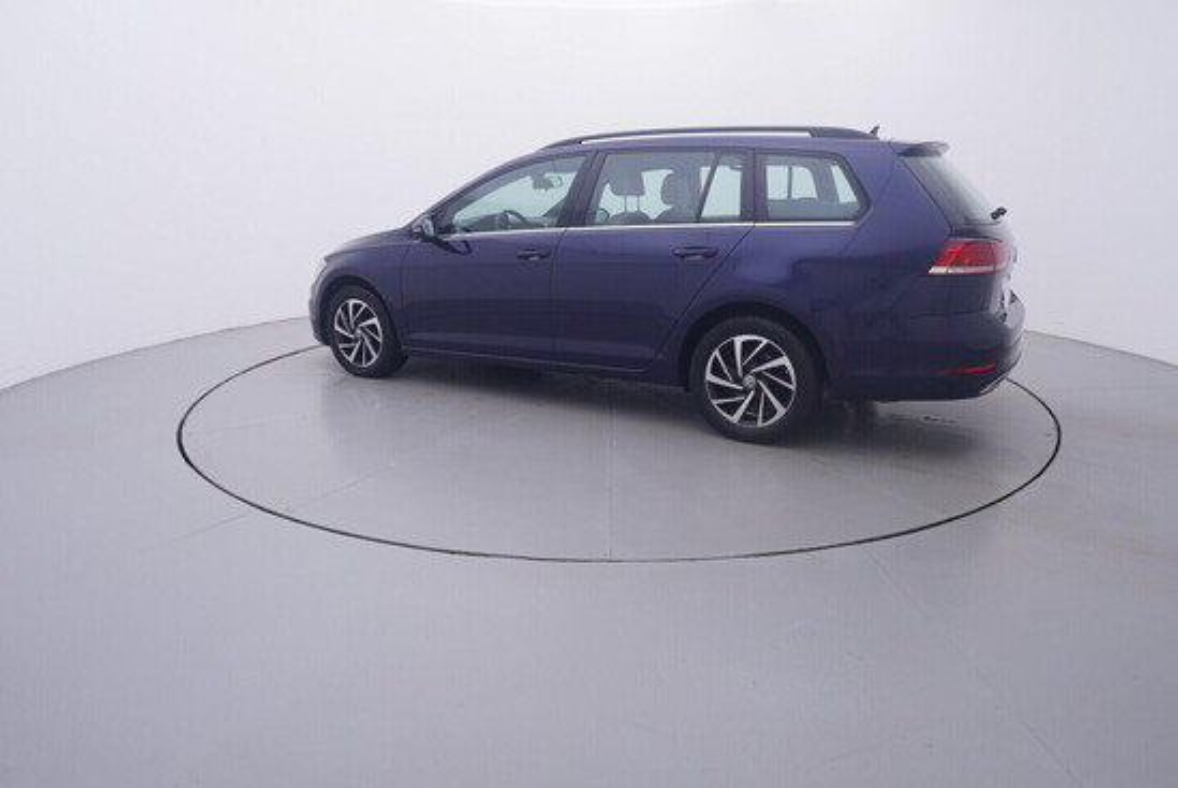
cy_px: 394
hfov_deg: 77.3
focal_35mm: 22
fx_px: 737
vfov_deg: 56.2
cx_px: 589
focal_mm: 15
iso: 200
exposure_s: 1/80
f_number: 5
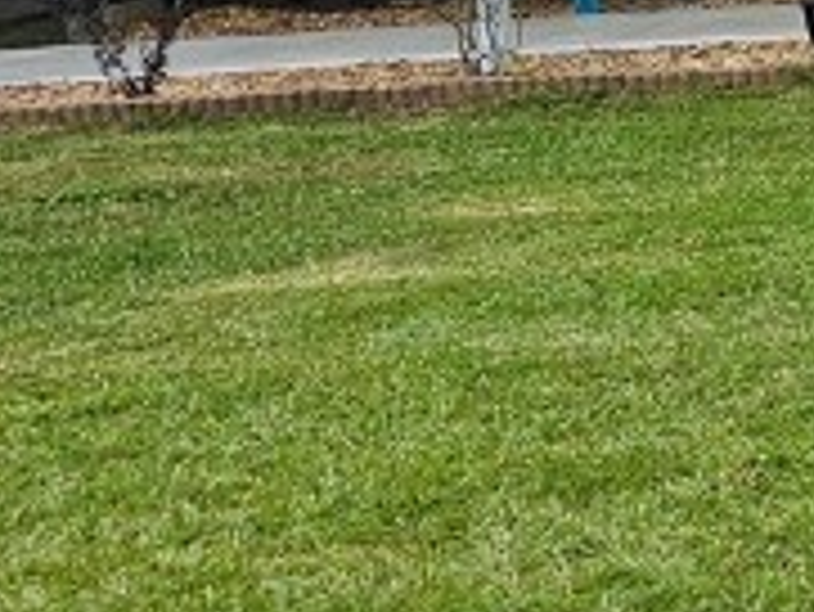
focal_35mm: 130
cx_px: 1785
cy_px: -288
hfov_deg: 12.7
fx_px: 3059
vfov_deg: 11.0
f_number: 1.7
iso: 20
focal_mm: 6.3
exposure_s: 1/1142
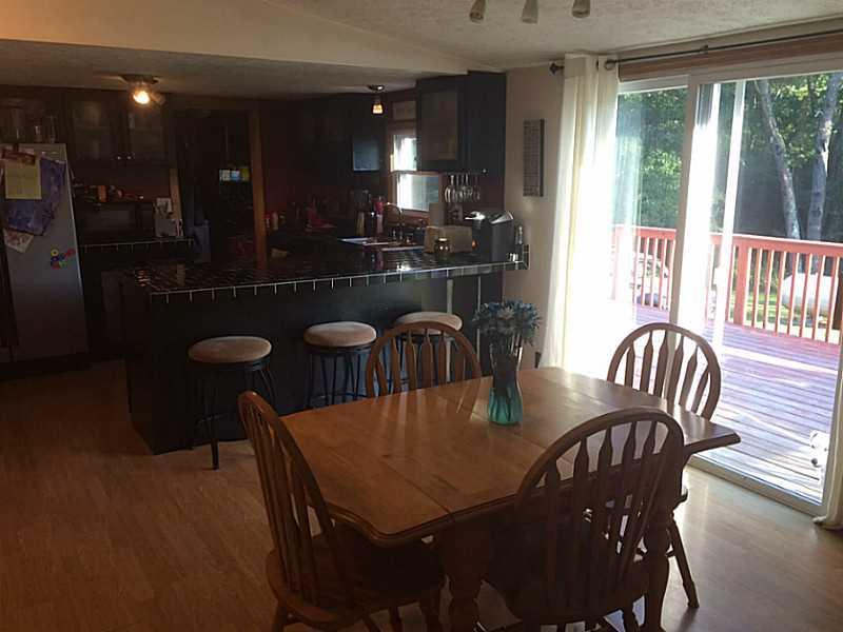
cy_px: 316
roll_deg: +1.1
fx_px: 706
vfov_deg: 48.2
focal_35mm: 29
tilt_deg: -10.0
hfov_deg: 61.7
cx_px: 422
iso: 40
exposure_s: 1/40
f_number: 2.2
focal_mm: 4.15
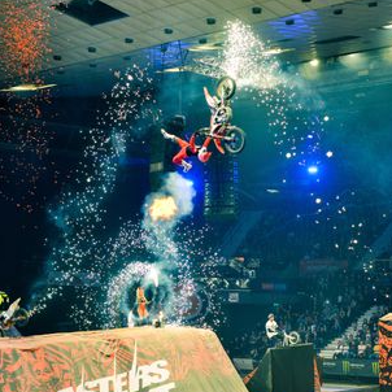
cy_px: 218
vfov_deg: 24.0
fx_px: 922
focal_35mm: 72
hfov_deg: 24.0
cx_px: 202
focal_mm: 50
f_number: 4
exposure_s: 1/400
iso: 2500
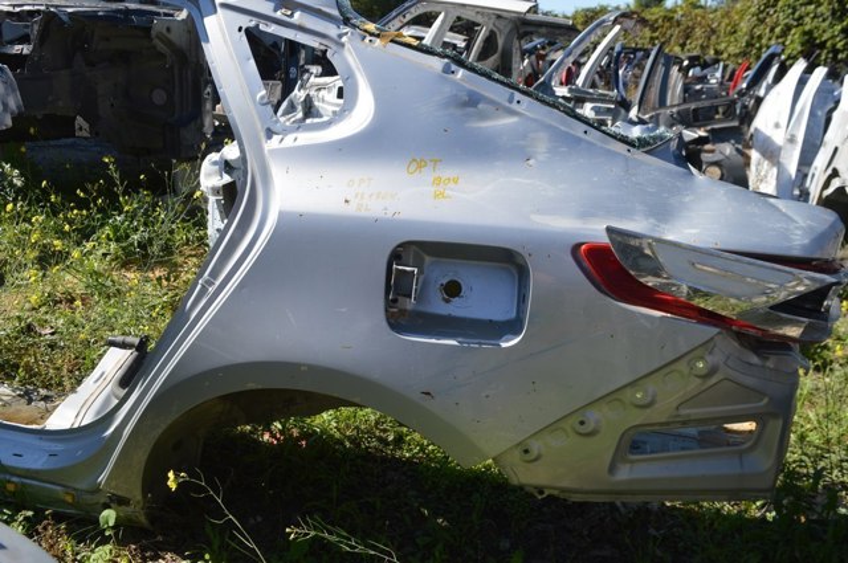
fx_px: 706
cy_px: 282
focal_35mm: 30
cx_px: 424
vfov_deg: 43.5
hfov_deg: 62.0
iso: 100
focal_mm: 20
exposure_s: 1/250
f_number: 7.1
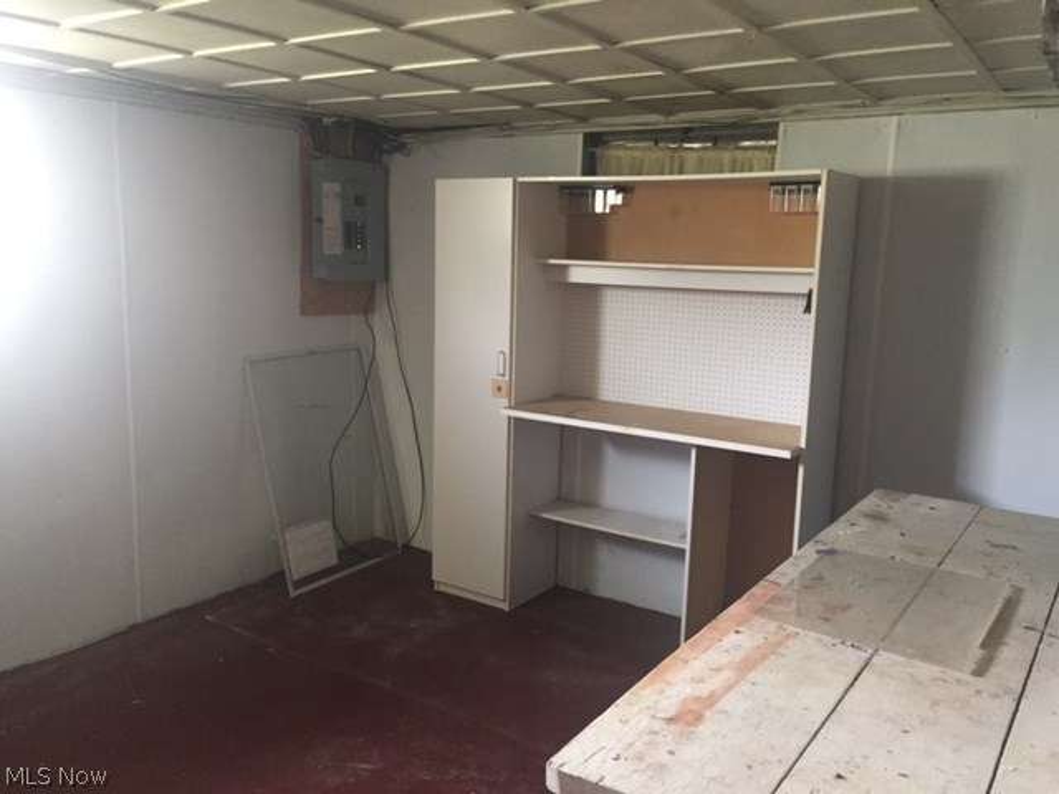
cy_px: 397
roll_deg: -2.0
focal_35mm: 29
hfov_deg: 61.7
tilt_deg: -11.1
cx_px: 530
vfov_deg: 48.2
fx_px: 887
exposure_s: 1/15
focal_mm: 4.15
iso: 250
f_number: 2.2
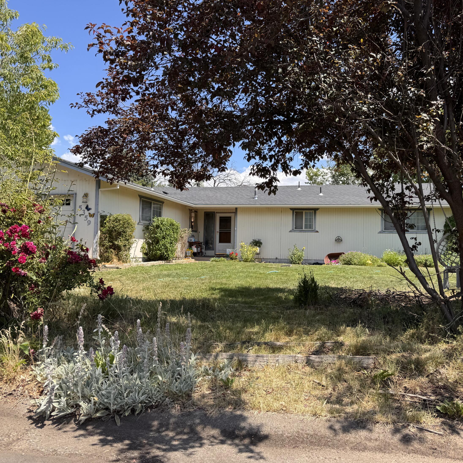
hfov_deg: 55.3
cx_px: 273
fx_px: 439
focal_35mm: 29
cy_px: 228
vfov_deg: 55.6
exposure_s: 1/1869
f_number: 1.78
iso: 80
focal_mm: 6.76
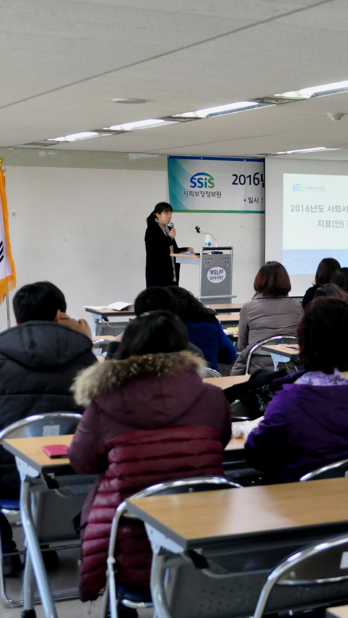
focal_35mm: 67
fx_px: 1099
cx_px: 405
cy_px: 305
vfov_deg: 31.4
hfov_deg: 17.3
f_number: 2.8
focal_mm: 28
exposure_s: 1/400
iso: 2000
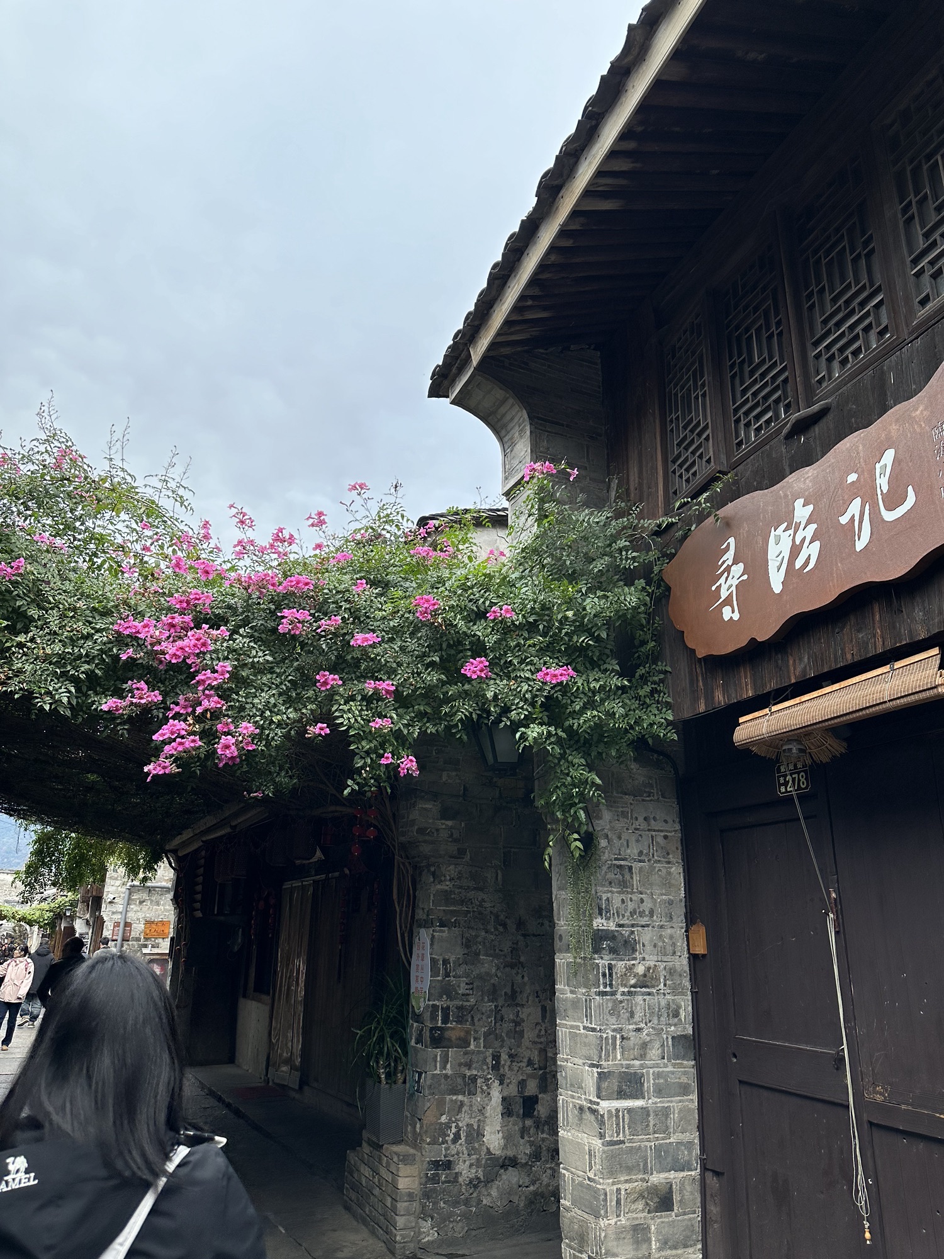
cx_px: 472
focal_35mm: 24
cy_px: 630
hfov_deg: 56.8
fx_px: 873
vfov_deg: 71.6
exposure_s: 1/1040
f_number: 1.78
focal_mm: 6.86
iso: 80
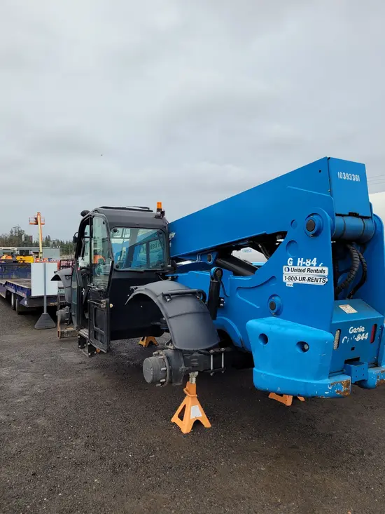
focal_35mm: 26
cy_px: 257
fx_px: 385
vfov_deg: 67.3
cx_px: 192
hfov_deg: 53.1
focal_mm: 5.4
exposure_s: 1/377
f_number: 1.8
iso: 40
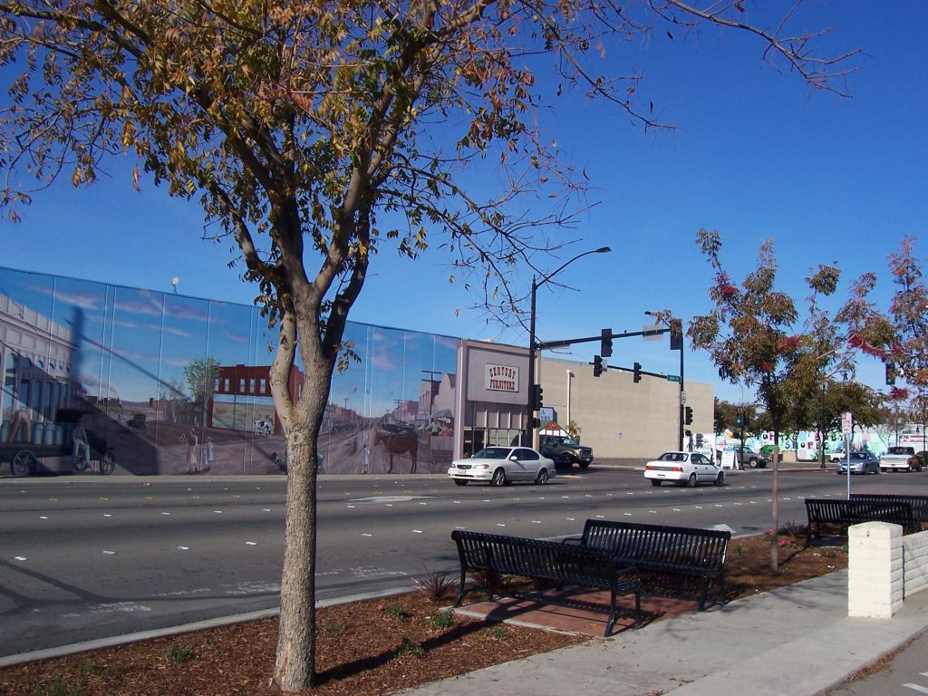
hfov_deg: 54.0
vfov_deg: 41.8
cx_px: 464
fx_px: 911
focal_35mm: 34
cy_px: 348
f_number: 5.6
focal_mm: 5.6
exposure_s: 1/750
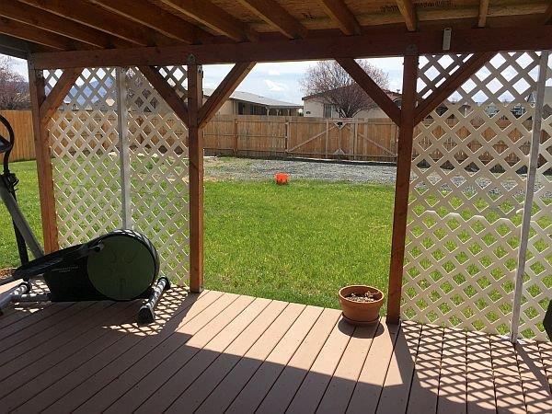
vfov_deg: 48.2
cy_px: 207
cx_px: 276
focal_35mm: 29
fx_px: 462
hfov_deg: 61.7
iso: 32
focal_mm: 4.15
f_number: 2.2
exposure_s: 1/1883
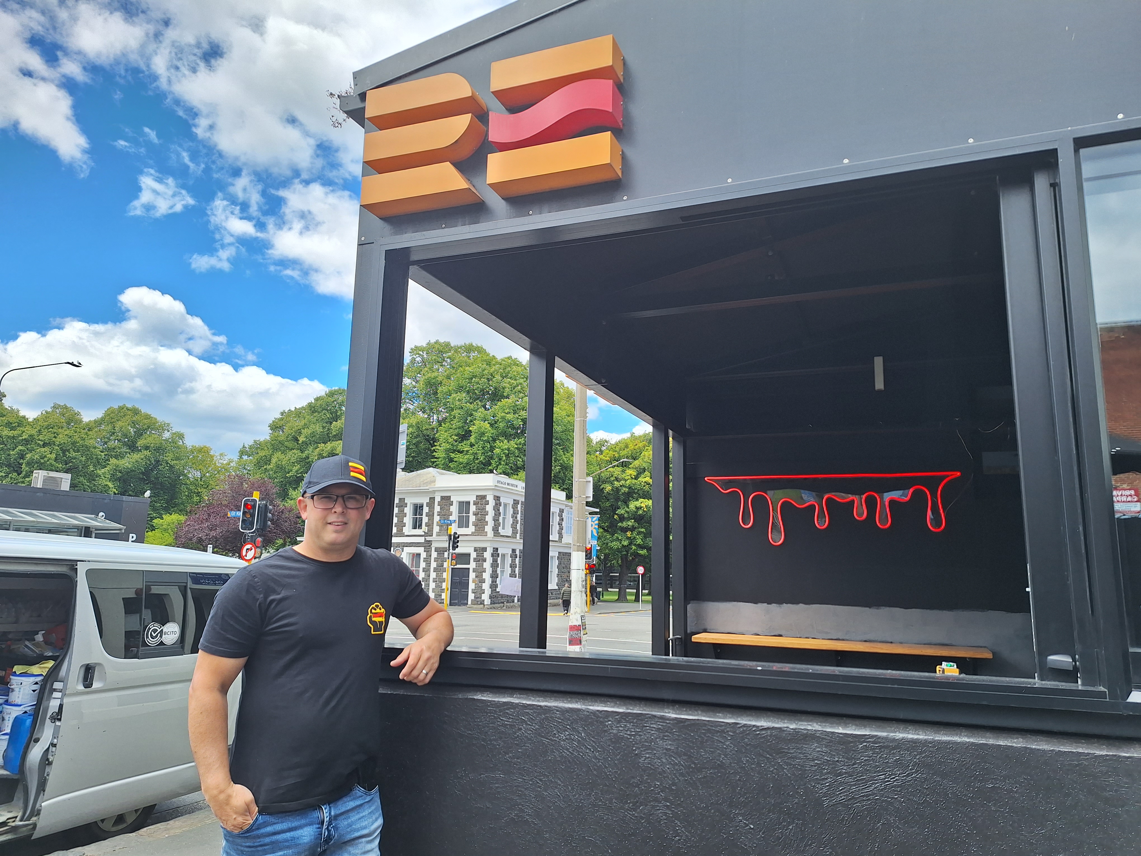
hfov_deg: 73.9
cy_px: 428
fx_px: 758
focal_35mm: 23
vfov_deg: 58.9
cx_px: 570
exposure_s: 1/784
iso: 40
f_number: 1.8
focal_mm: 5.54
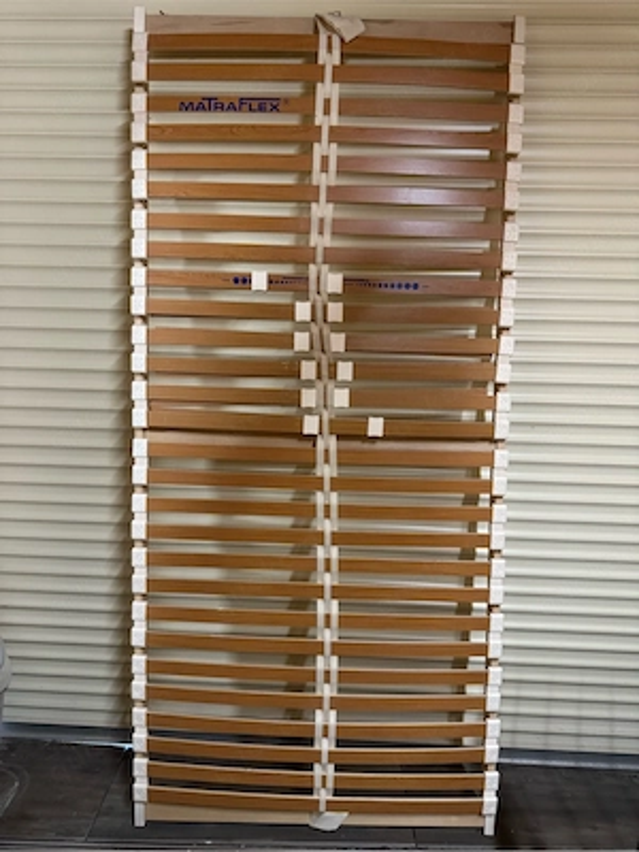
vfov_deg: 71.6
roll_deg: -1.9
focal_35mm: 24
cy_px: 426
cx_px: 320
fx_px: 591
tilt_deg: -9.4
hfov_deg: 56.8
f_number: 1.78
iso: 640
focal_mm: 6.76
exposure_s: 1/50
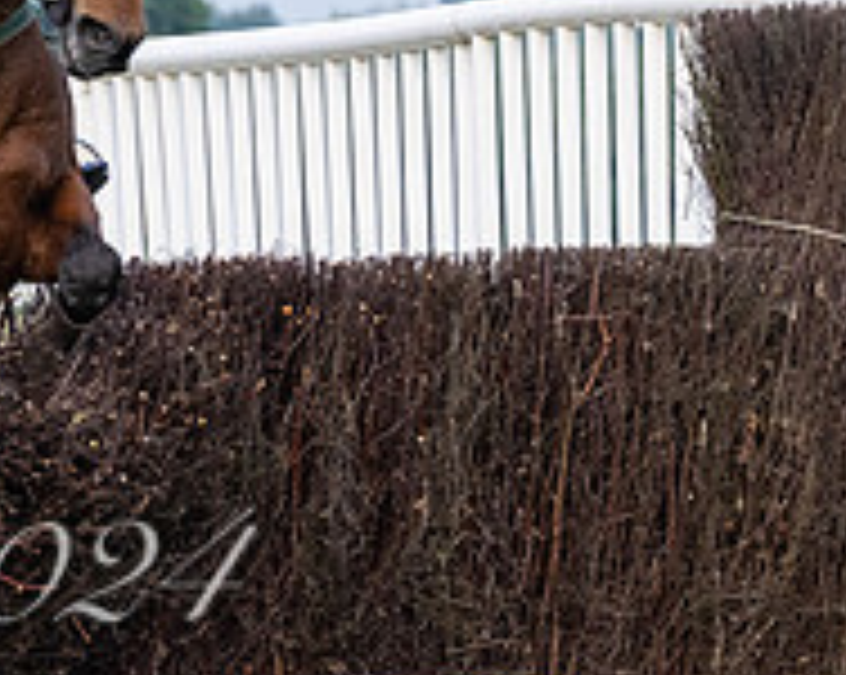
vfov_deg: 3.1
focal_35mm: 498
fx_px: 12456
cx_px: -153
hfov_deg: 3.9
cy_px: 144
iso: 1250
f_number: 4
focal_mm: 98
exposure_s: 1/2500
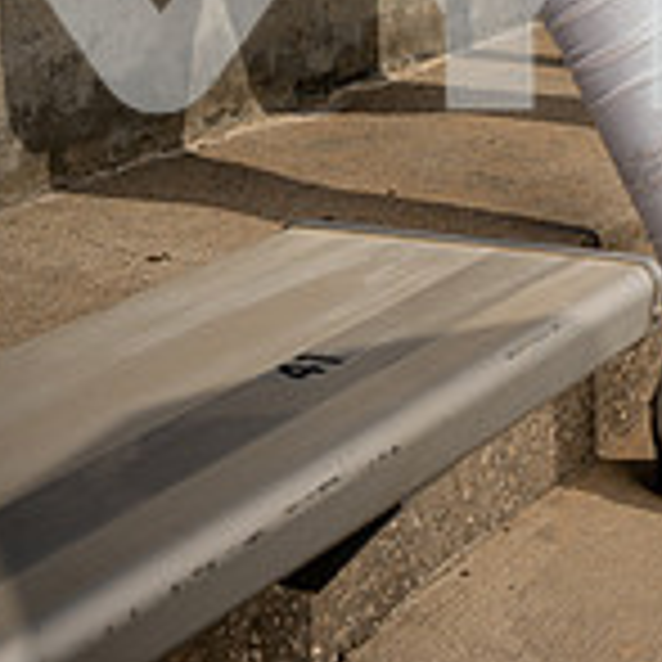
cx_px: 608
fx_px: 2423
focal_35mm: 112
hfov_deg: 15.4
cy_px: -342
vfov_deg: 14.5
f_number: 8
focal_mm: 43
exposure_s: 1/250
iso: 50
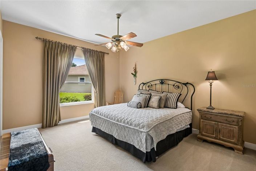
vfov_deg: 73.7
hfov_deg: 96.8
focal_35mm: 16
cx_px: 128
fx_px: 114
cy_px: 86
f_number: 7.1
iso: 100
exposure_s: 1/13
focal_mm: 11
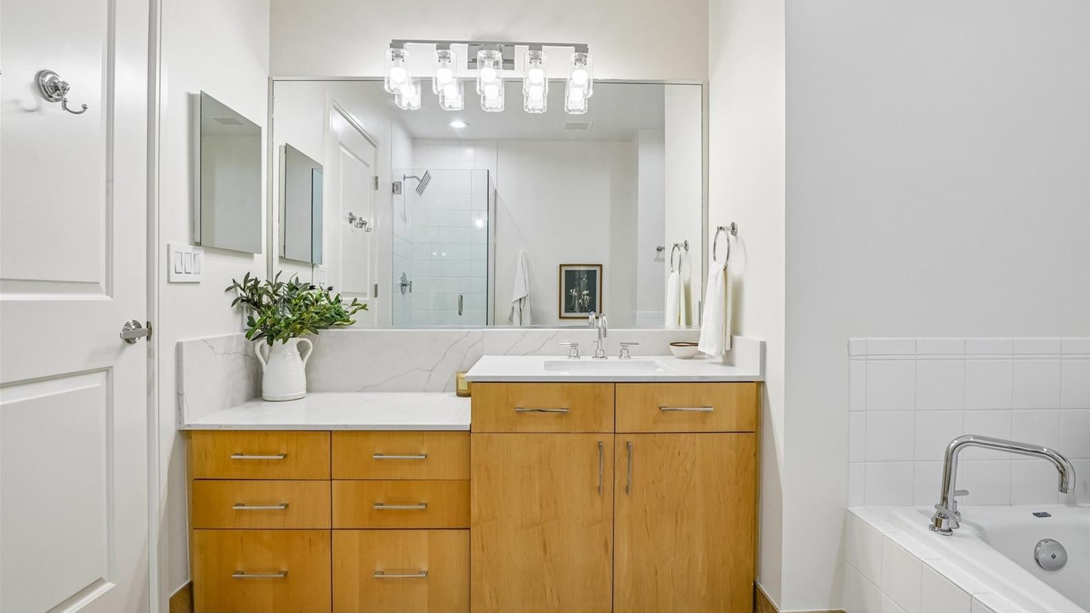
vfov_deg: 62.3
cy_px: 301
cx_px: 552
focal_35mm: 18
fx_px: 507
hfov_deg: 94.2
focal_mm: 11
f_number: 8
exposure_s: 1/30
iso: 200
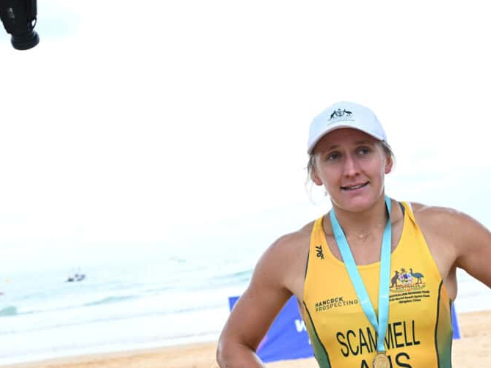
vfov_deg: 21.2
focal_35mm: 69
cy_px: 271
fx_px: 979
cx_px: 362
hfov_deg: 27.8
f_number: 5
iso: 500
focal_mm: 40
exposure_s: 1/640
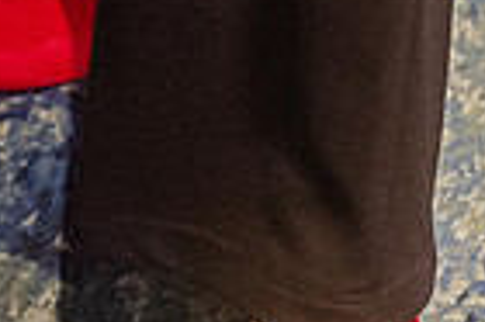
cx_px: 255
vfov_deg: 6.4
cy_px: -40
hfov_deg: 9.6
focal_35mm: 214
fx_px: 2880
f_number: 3.5
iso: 3200
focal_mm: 18
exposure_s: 1/15
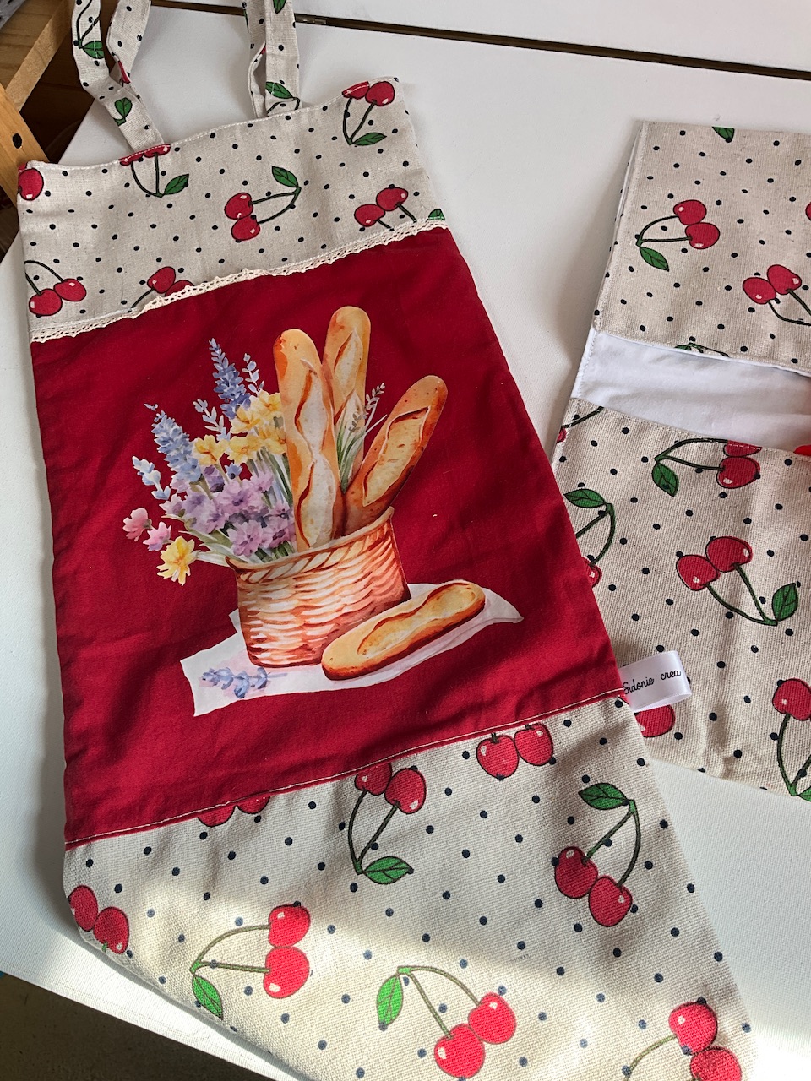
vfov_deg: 61.7
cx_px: 406
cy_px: 540
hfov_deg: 48.2
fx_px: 906
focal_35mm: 29
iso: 25
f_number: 1.8
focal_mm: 3
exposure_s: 1/171
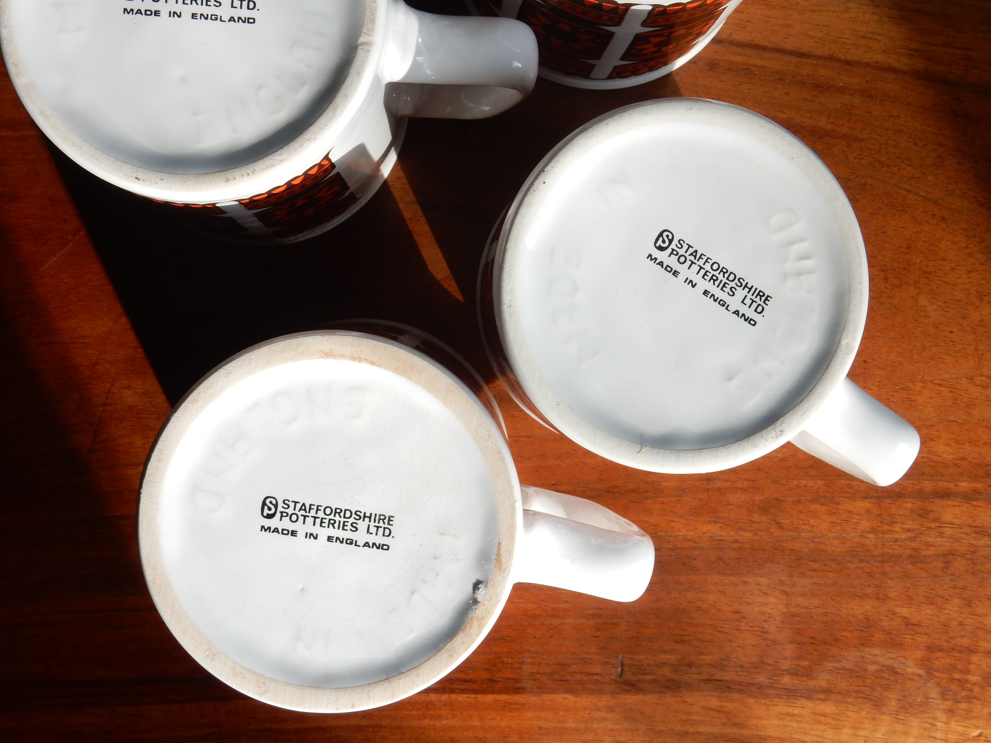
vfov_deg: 33.6
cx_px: 496
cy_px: 372
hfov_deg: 43.9
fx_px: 1231
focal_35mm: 43
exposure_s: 1/40
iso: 125
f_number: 5.3
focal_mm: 7.6
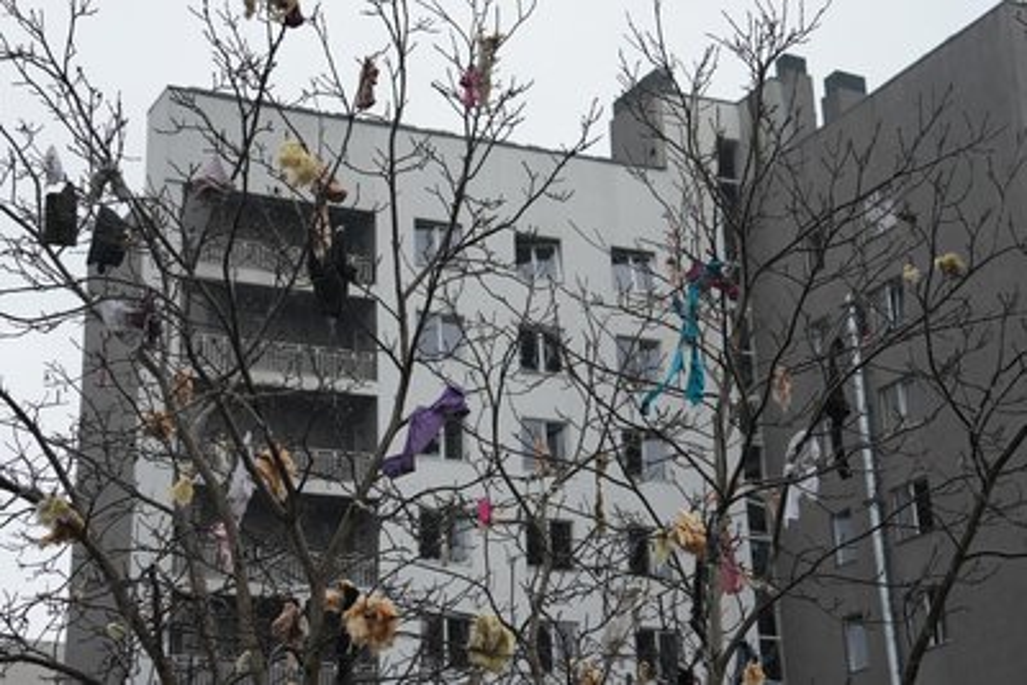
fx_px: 1998
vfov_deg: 19.5
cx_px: 514
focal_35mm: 70
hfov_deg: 28.8
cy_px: 342
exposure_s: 1/160
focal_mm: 70
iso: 1250
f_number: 3.5
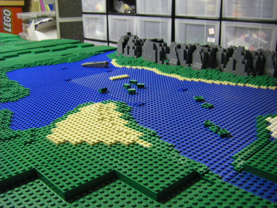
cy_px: 104
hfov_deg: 49.0
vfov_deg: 37.7
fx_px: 304
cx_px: 138
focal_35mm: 38
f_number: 3.5
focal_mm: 6.3
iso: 800
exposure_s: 1/13
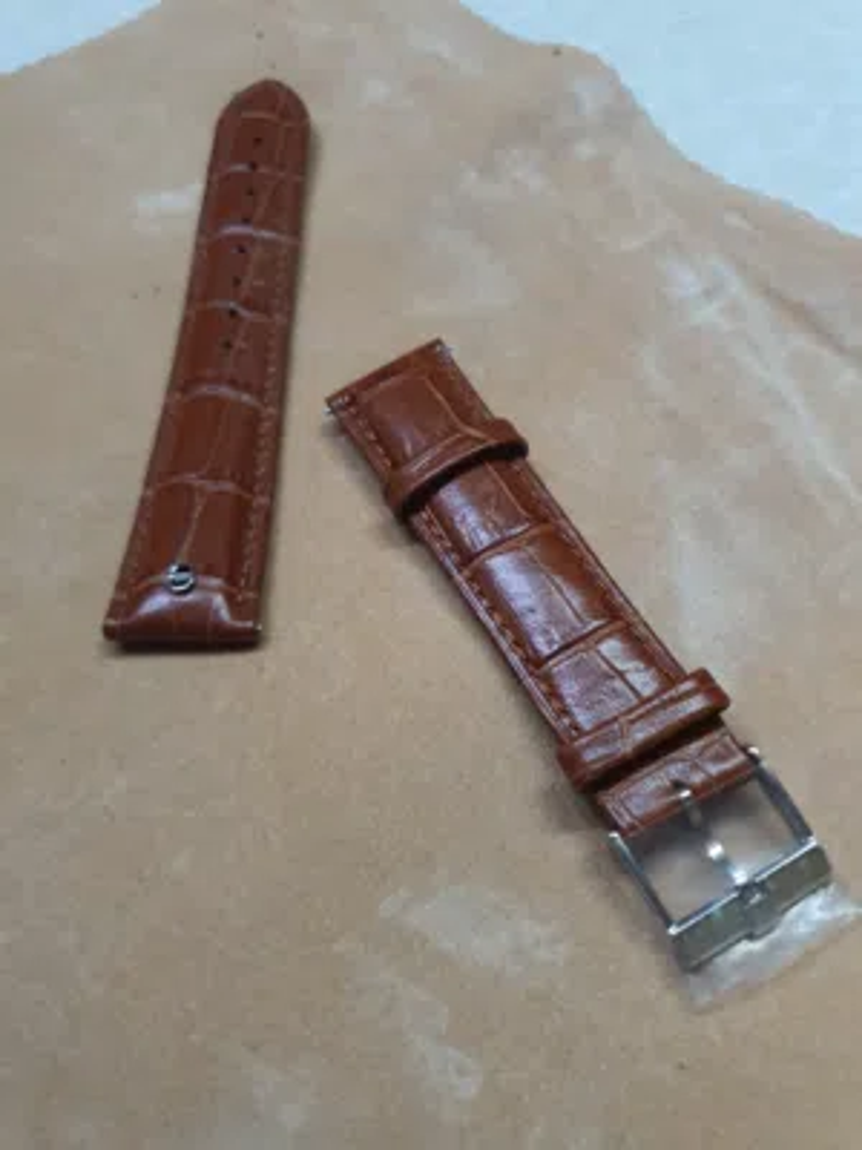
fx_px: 863
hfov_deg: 53.1
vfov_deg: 67.3
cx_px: 431
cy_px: 575
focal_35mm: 26
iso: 500
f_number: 1.5
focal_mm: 4.3
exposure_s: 1/50
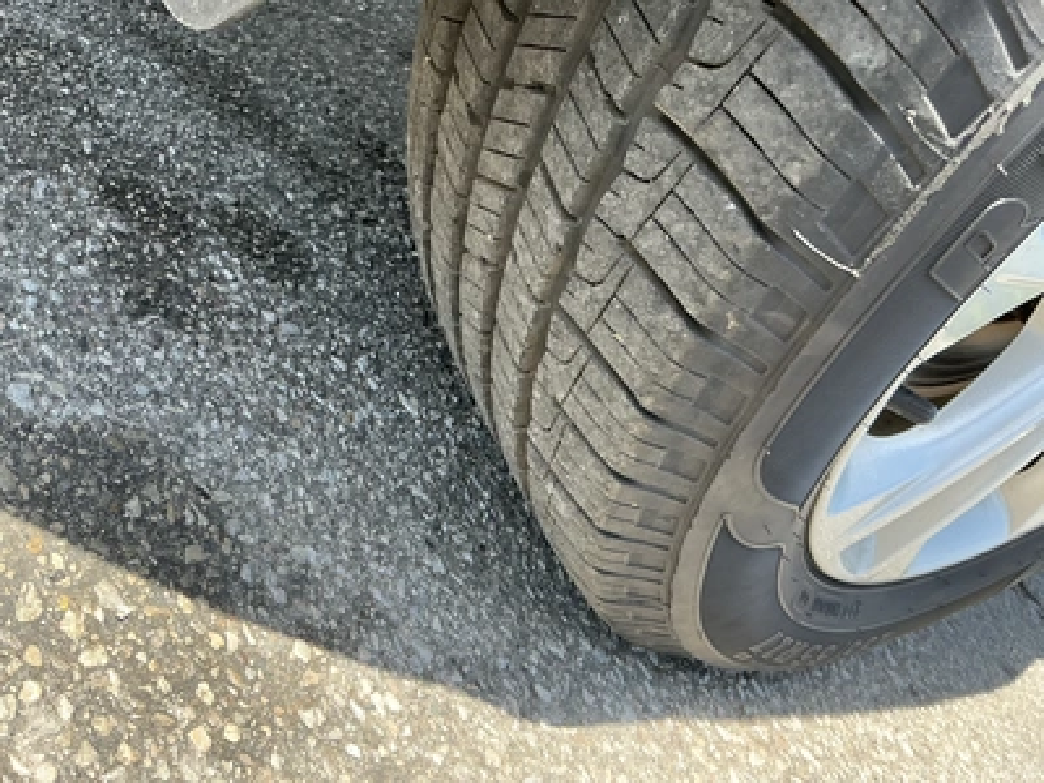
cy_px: 392
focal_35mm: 28
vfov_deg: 49.7
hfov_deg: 63.4
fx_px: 844
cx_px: 522
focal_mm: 3
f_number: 1.8
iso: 25
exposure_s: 1/180
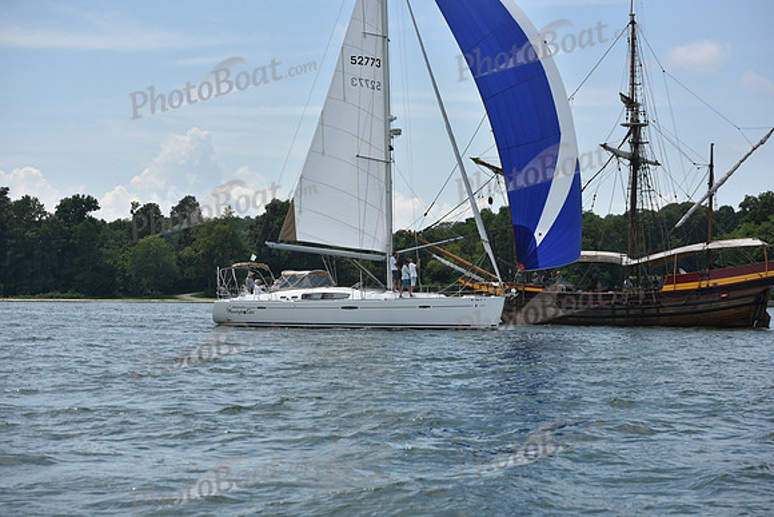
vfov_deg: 19.5
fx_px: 1505
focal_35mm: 70
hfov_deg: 28.8
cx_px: 387
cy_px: 258
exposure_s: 1/3200
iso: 320
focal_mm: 70
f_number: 5
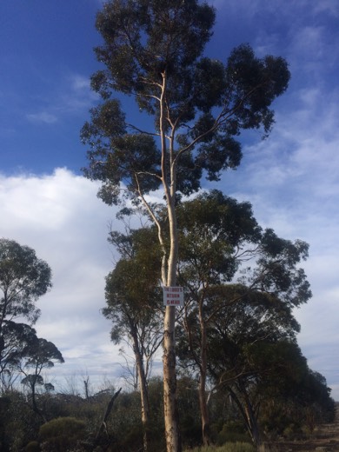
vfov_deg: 61.7
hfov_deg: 48.2
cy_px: 226
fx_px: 379
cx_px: 170
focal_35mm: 29
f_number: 2.2
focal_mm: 4.15
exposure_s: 1/1953
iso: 32
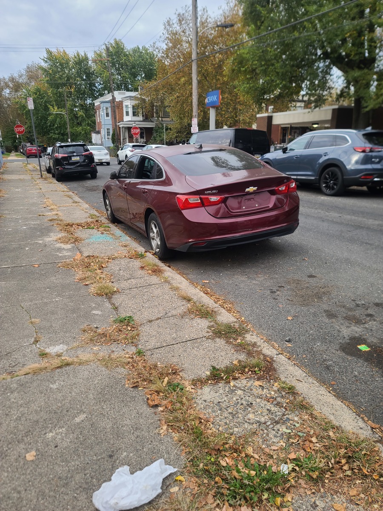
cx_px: 192
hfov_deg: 54.9
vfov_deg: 69.4
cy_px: 256
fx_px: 369
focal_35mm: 25
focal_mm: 7
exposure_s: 1/120
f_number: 1.8
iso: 20
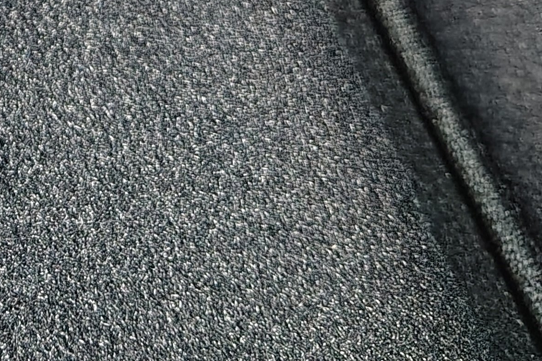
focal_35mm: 87
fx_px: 1310
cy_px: -305
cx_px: -115
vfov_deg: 13.8
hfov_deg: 21.6
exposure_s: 1/31.1
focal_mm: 5.56
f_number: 1.8
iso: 3200
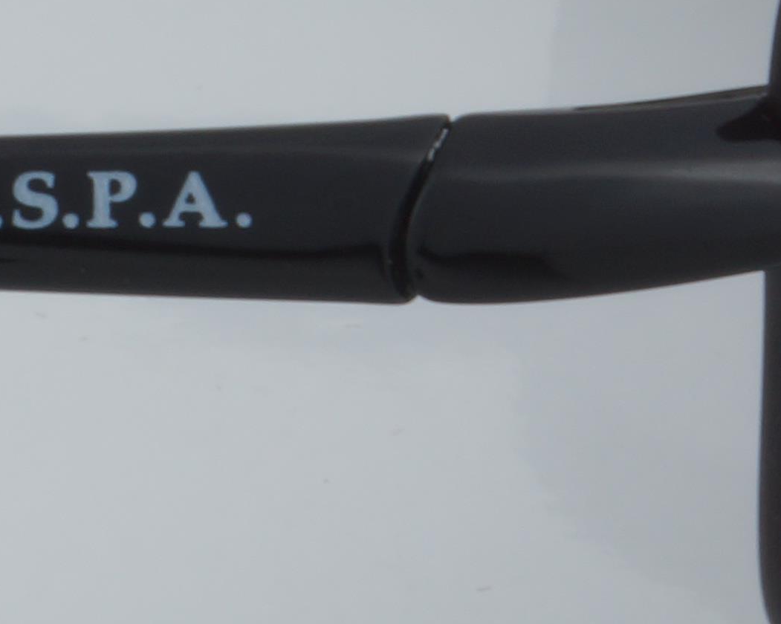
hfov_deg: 4.8
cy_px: -206
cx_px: -629
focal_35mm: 402
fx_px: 9289
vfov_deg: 3.8
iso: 100
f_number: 32
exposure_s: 1/4
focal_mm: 50
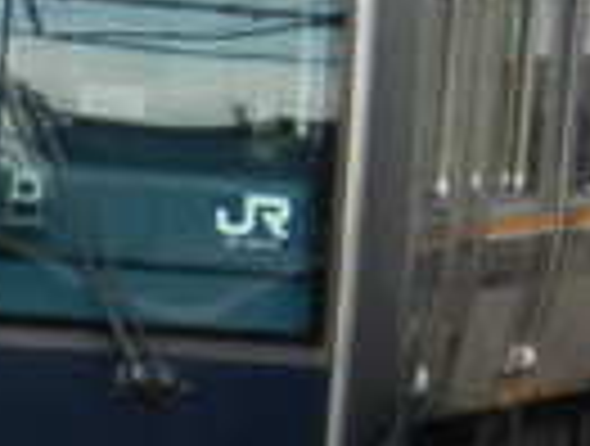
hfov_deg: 1.7
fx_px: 19877
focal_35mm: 1163
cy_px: 36
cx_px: 432
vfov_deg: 1.3
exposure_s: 1/400
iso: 160
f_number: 5.5
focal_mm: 34
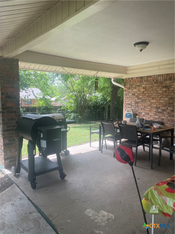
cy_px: 117
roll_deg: -0.3
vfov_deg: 67.3
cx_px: 88
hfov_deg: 53.1
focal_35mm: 26
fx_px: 175
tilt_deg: -5.1
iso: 32
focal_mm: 4.2
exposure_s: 1/296
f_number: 1.6
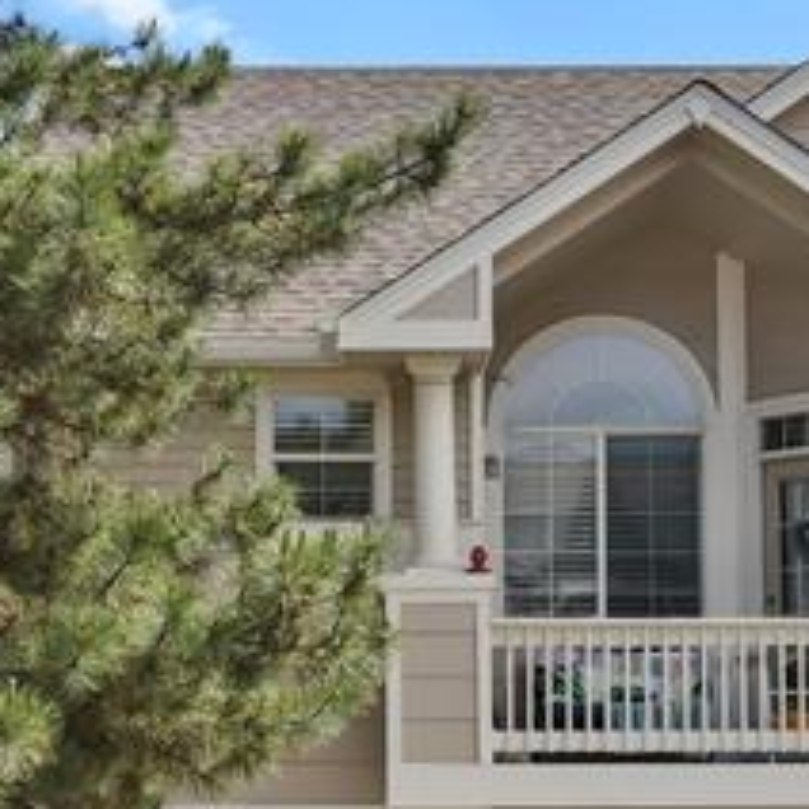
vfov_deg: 26.4
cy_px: 654
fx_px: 1692
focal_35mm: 64
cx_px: 401
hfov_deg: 26.9
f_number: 2.8
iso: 100
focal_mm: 4.5
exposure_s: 1/240
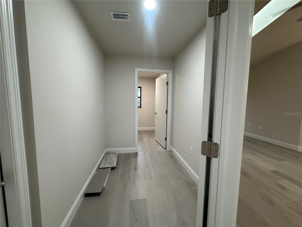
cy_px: 114
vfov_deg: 85.7
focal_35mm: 14
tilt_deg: -5.6
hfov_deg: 102.1
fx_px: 122
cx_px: 151
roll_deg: -1.1
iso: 200
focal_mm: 2.22
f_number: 2.2
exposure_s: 1/60
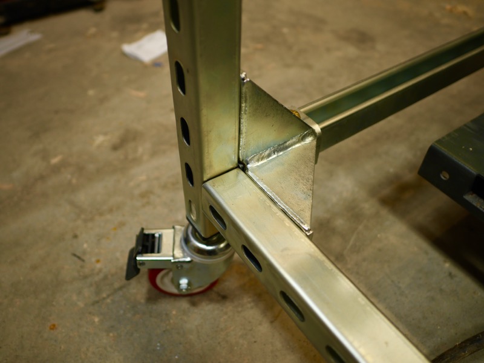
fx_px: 420
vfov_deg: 46.8
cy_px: 182
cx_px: 242
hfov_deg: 59.9
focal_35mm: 30
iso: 200
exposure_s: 1/100
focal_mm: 15
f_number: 1.7
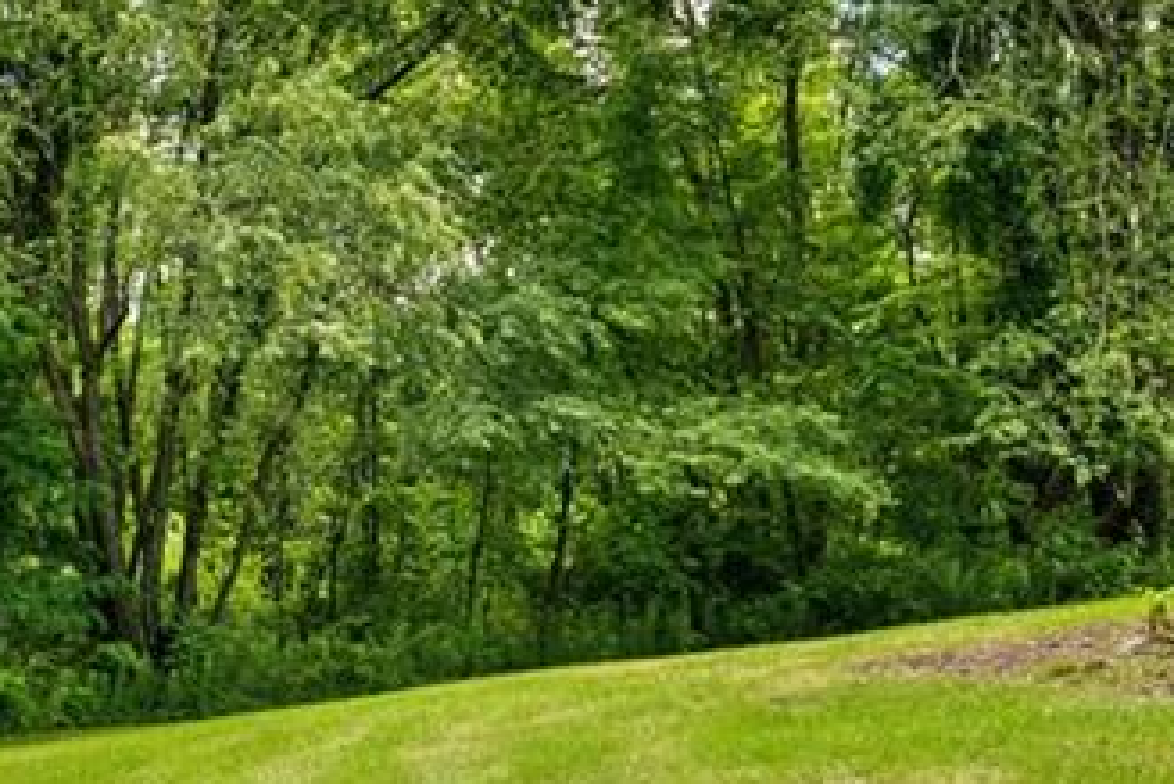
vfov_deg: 25.5
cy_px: 358
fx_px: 1729
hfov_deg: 36.0
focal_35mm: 53
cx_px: 197
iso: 2000
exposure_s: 1/200
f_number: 7.1
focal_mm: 17
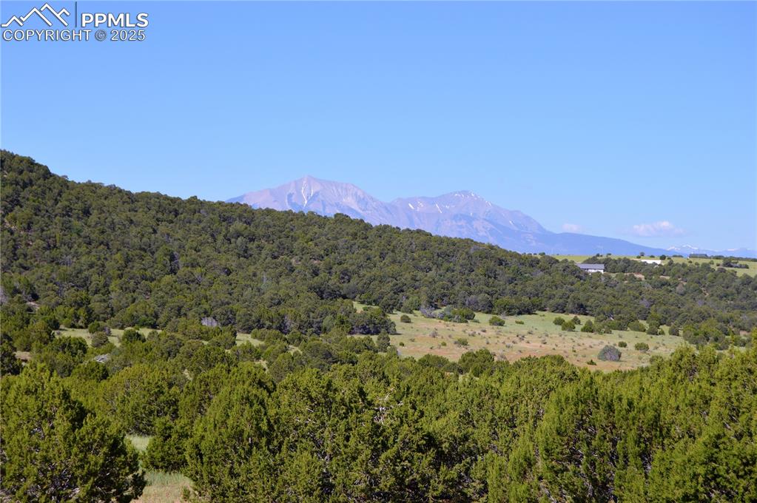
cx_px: 378
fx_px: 1513
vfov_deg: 18.9
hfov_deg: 28.1
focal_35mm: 72
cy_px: 252
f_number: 8
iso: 100
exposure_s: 1/250
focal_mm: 48
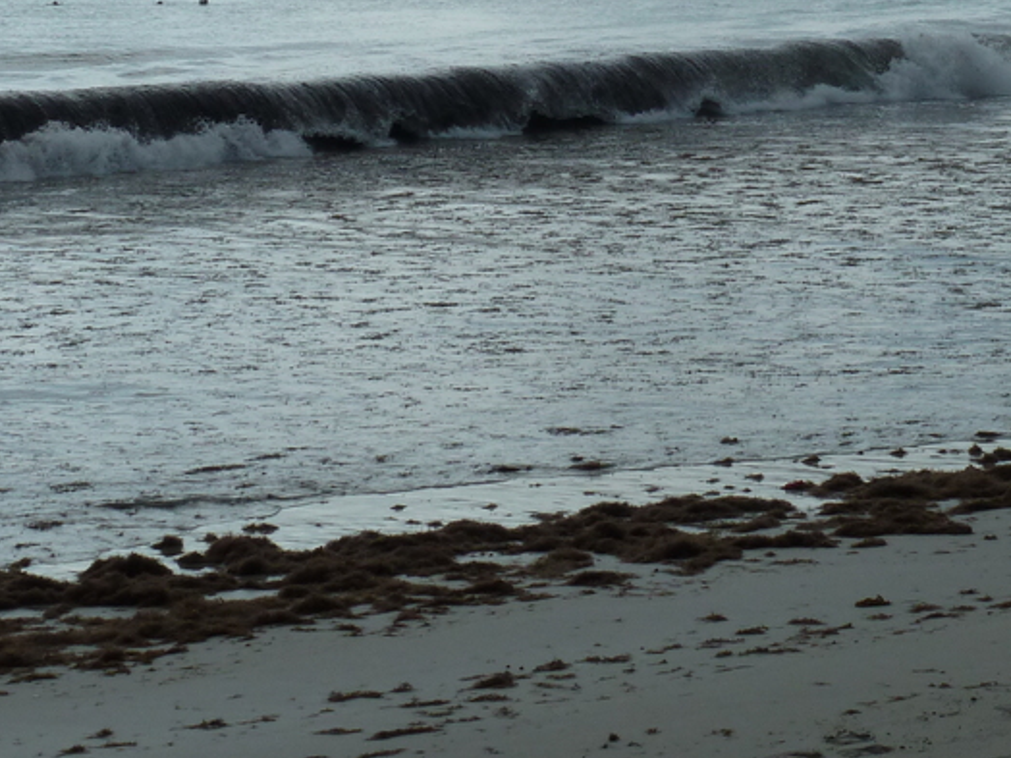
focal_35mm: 126
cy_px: 108
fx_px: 3680
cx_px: 683
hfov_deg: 15.6
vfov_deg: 11.7
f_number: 5.6
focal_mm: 9.1
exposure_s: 1/1000
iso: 80
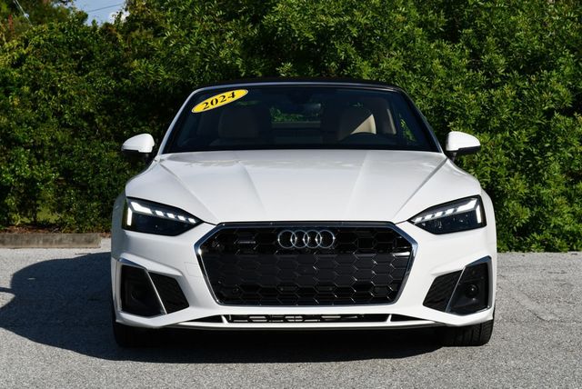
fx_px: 1359
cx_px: 291
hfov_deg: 24.2
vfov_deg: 16.3
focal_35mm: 84
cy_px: 194
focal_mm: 42
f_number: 9
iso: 100
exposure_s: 1/320
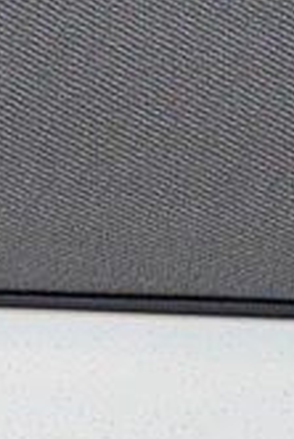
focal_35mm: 192
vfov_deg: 9.9
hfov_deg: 7.2
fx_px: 2347
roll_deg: +3.1
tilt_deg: -3.8
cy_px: -431
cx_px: 262
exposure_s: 1/121
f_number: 1.78
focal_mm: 6.76
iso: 64
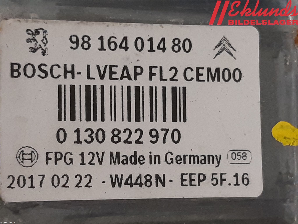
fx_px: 224
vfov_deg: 53.1
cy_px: 112
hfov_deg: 67.3
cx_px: 149
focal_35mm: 26
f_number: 1.7
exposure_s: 1/50
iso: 125
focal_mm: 3.93
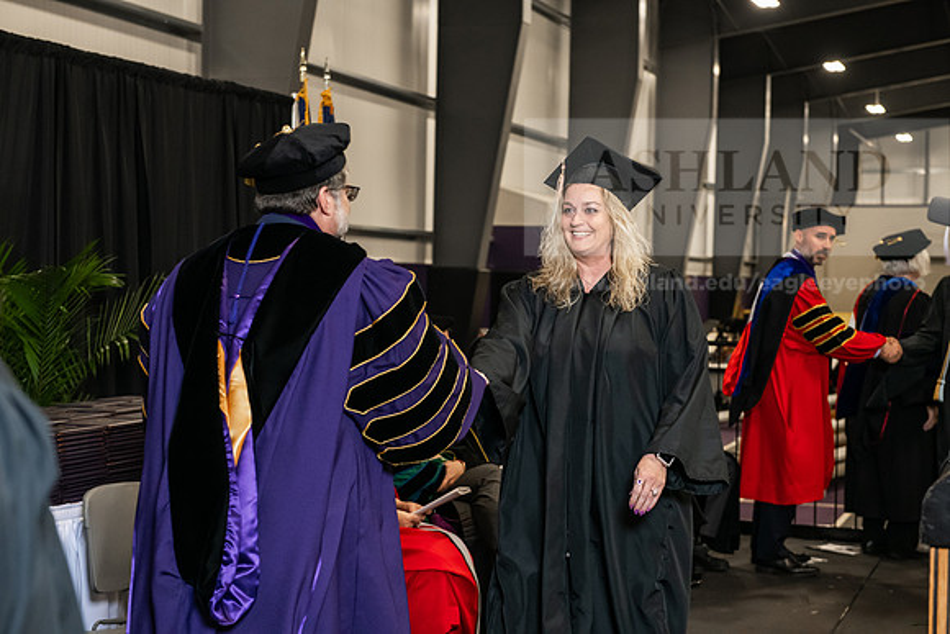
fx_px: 1636
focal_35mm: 62
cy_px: 317
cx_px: 475
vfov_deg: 21.9
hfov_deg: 32.4
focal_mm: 62
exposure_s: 1/200
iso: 2500
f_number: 5
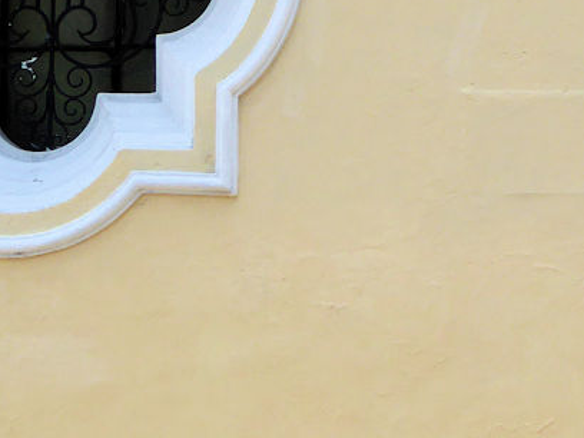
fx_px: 2480
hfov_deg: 13.3
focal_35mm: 147
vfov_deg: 10.0
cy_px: 6
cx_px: 548
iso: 100
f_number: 4.1
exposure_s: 1/500
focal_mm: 9
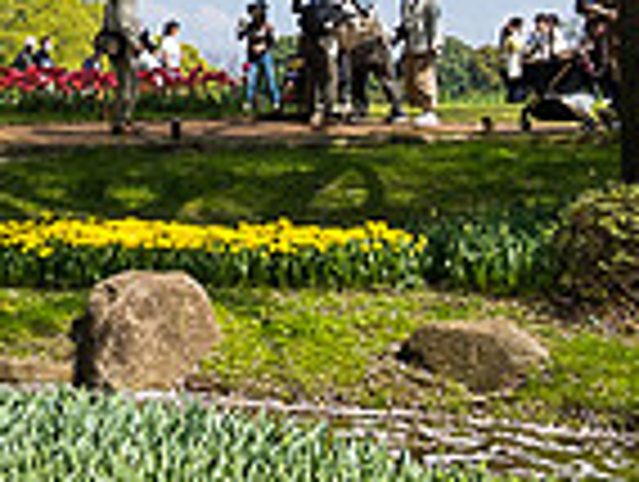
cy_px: -169
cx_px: -360
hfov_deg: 15.1
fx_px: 2200
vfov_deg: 12.1
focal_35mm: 119
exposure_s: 1/200
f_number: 16
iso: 400
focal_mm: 28
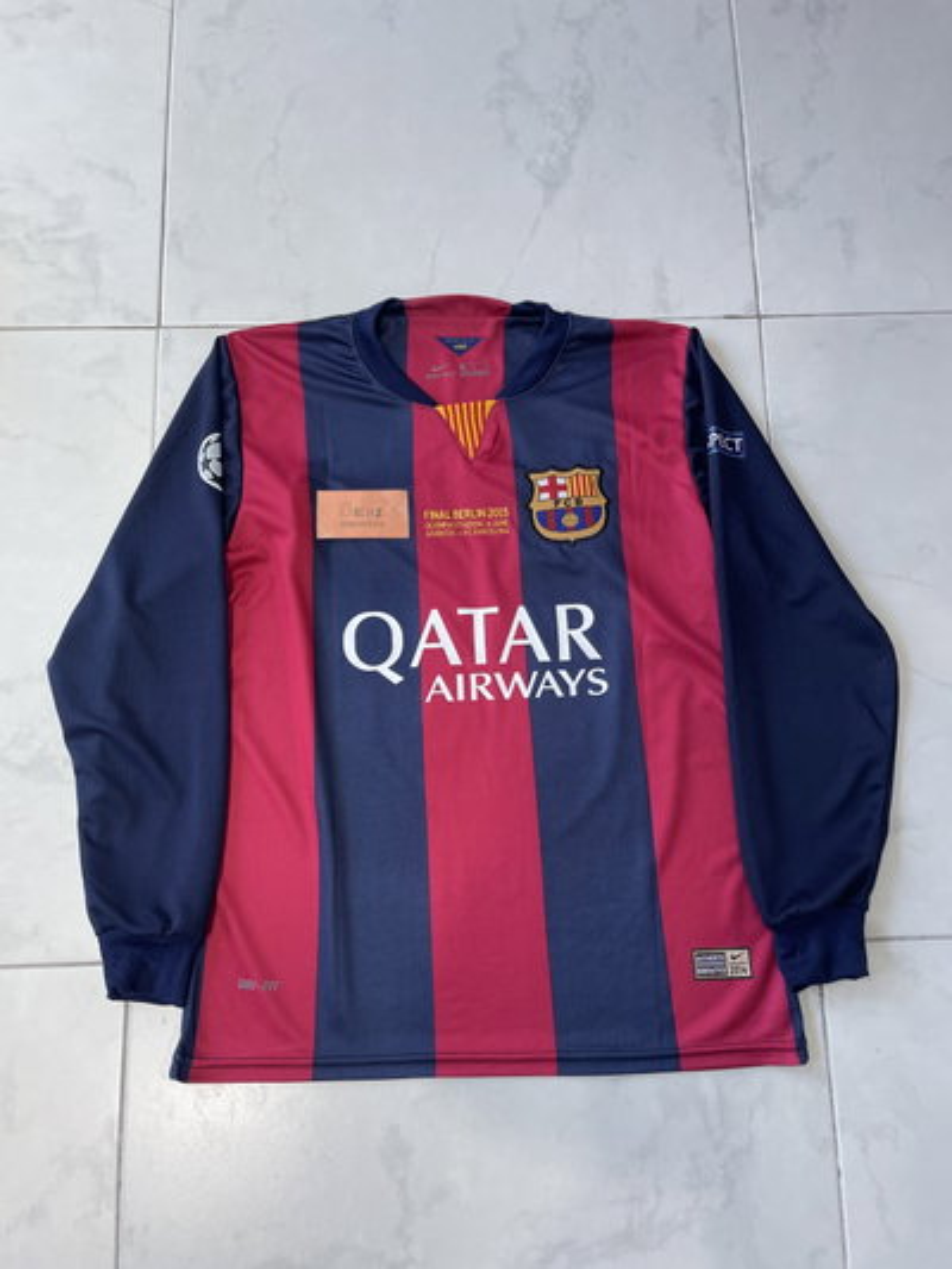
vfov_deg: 67.3
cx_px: 476
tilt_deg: -77.8
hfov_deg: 53.1
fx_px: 953
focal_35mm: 26
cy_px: 634
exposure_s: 1/100
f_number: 1.6
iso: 64
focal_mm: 4.2
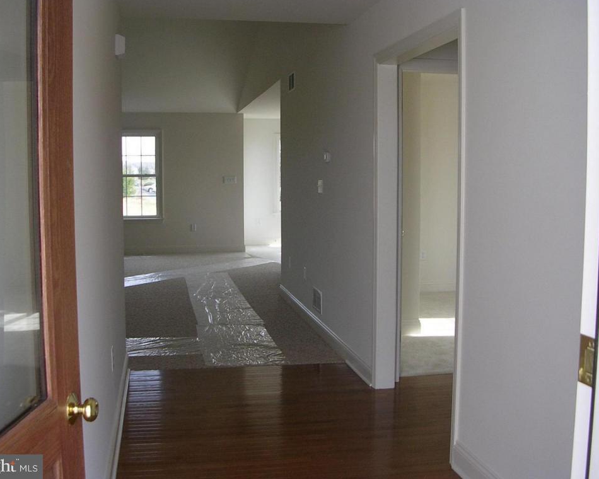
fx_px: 709
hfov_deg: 45.8
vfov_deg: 37.3
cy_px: 238
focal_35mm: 40
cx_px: 287
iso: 50
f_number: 2.8
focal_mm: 5.8
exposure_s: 1/81.1
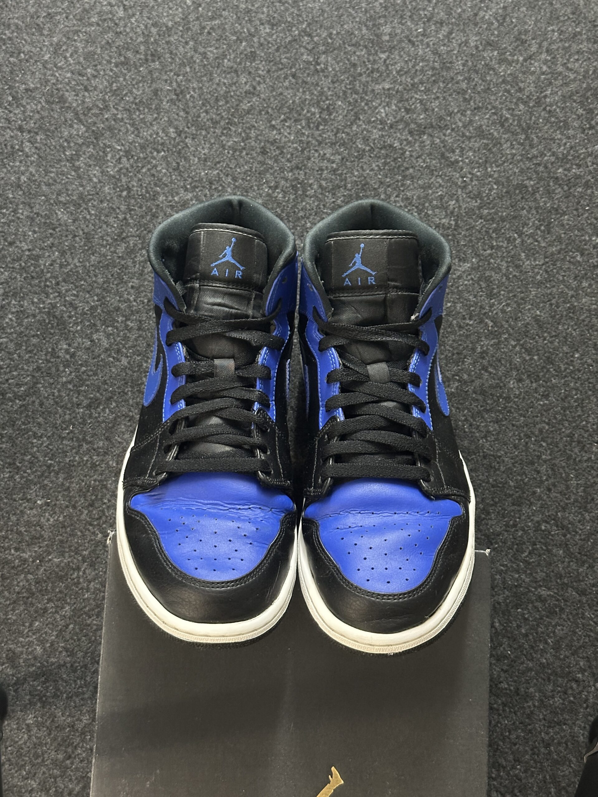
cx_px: 299
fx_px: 1106
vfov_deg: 39.7
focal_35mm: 48
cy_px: 398
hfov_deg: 30.3
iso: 640
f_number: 1.78
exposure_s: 1/25
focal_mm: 6.86
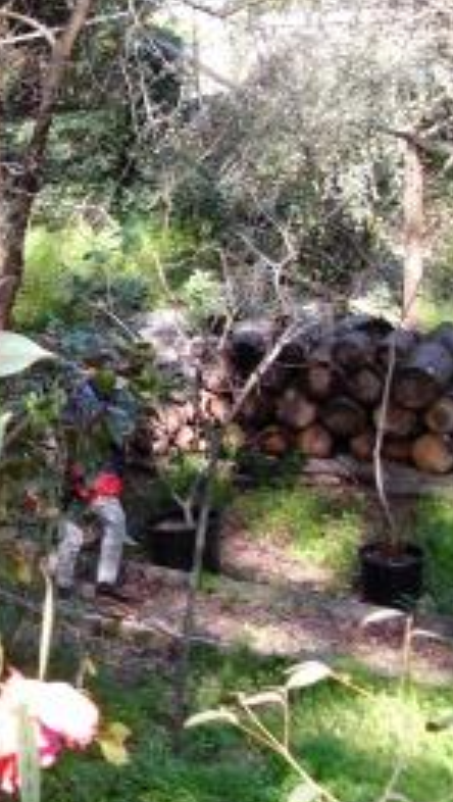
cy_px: 435
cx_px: -220
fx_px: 1426
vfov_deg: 31.4
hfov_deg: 16.5
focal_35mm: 67
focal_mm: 6.3
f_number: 2.8
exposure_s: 1/80
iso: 50
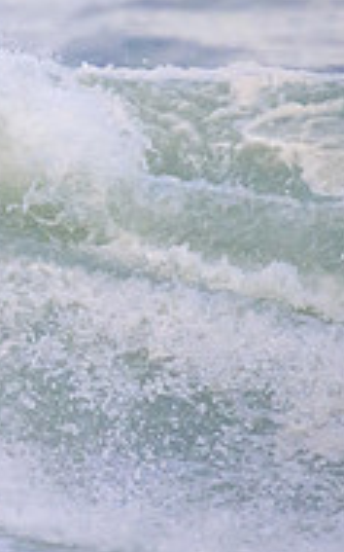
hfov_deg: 0.5
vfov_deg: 0.8
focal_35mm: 2608
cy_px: 185
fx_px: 39150
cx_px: -364
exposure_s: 1/2000
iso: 3600
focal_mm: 800
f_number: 11
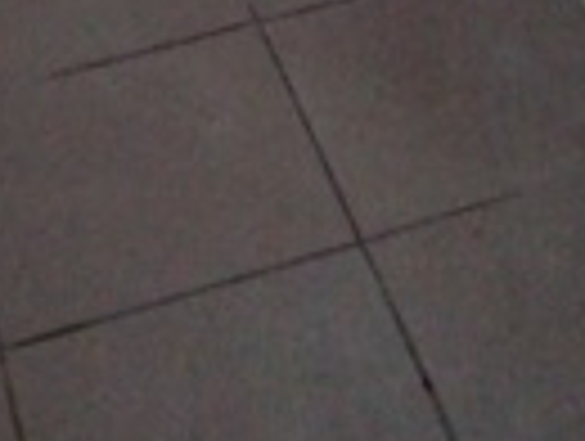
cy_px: -990
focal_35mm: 128
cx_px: 549
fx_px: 2167
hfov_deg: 15.2
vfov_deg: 8.9
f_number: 1.8
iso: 130
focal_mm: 3.6
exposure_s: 1/25
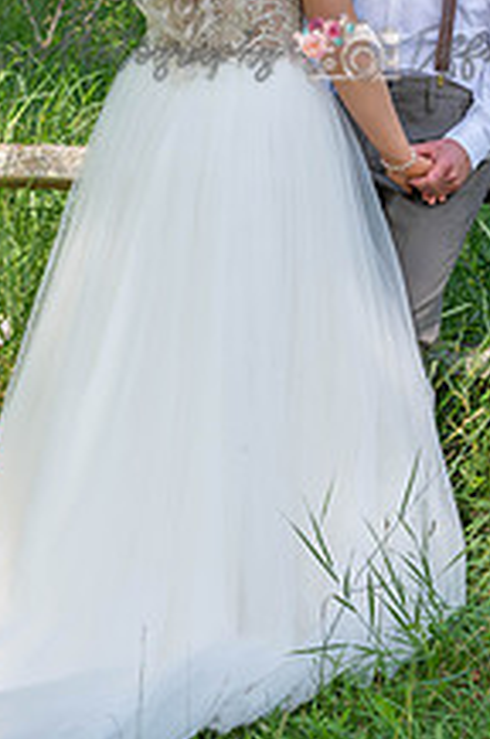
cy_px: 180
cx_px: 158
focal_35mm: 145
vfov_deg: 14.1
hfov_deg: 9.4
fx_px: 2970
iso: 160
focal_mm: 70
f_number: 5.6
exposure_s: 1/250
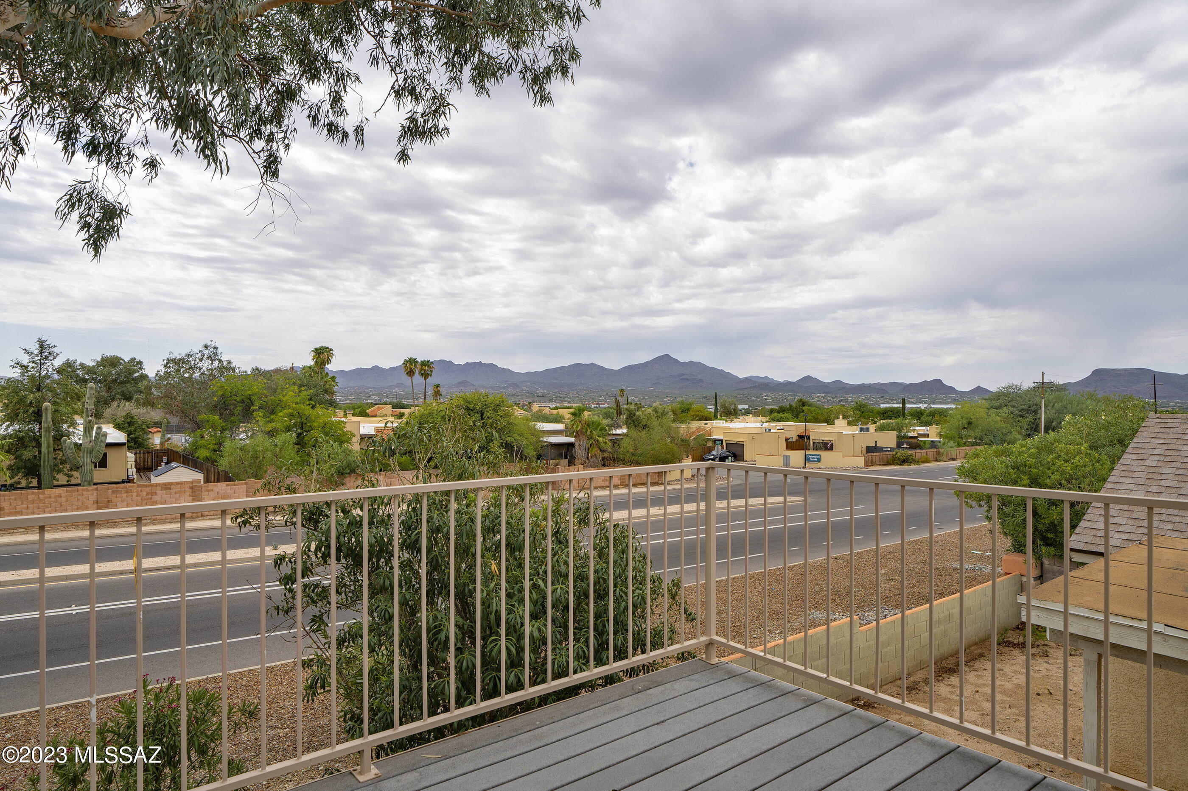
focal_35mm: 21
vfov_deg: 59.5
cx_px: 594
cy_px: 396
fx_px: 693
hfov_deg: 81.2
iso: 100
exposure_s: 1/160
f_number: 9
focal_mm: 21
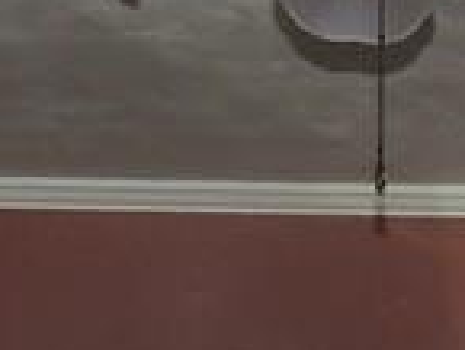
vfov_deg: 5.9
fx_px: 3133
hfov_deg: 8.5
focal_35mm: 233
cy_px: 1037
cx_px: 382
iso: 200
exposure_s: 1/30
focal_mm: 5.8
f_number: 3.2
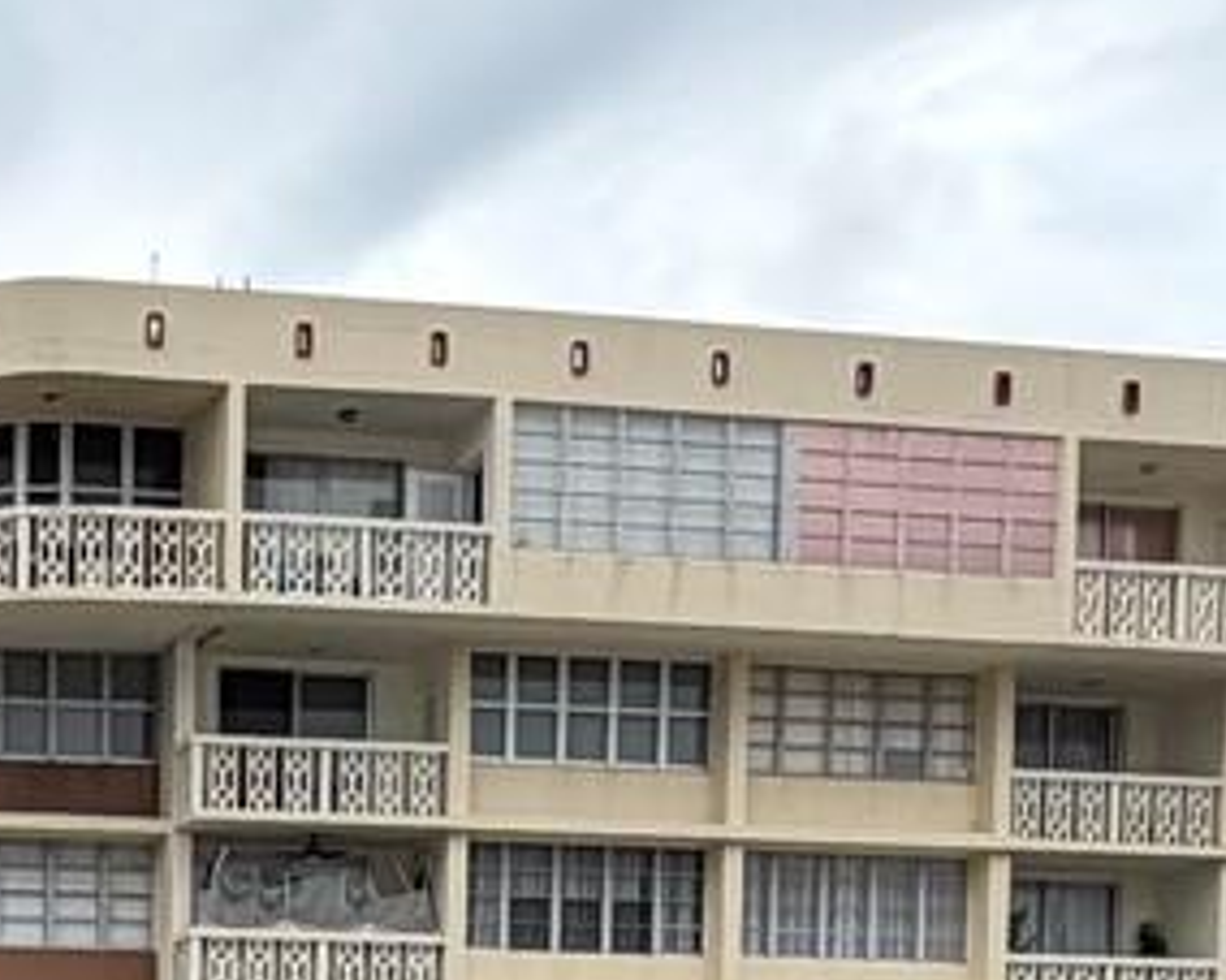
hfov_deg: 23.5
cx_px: -69
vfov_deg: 17.9
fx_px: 2793
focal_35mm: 77
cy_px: 1442
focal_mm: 2.22
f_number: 2.2
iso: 50
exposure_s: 1/502
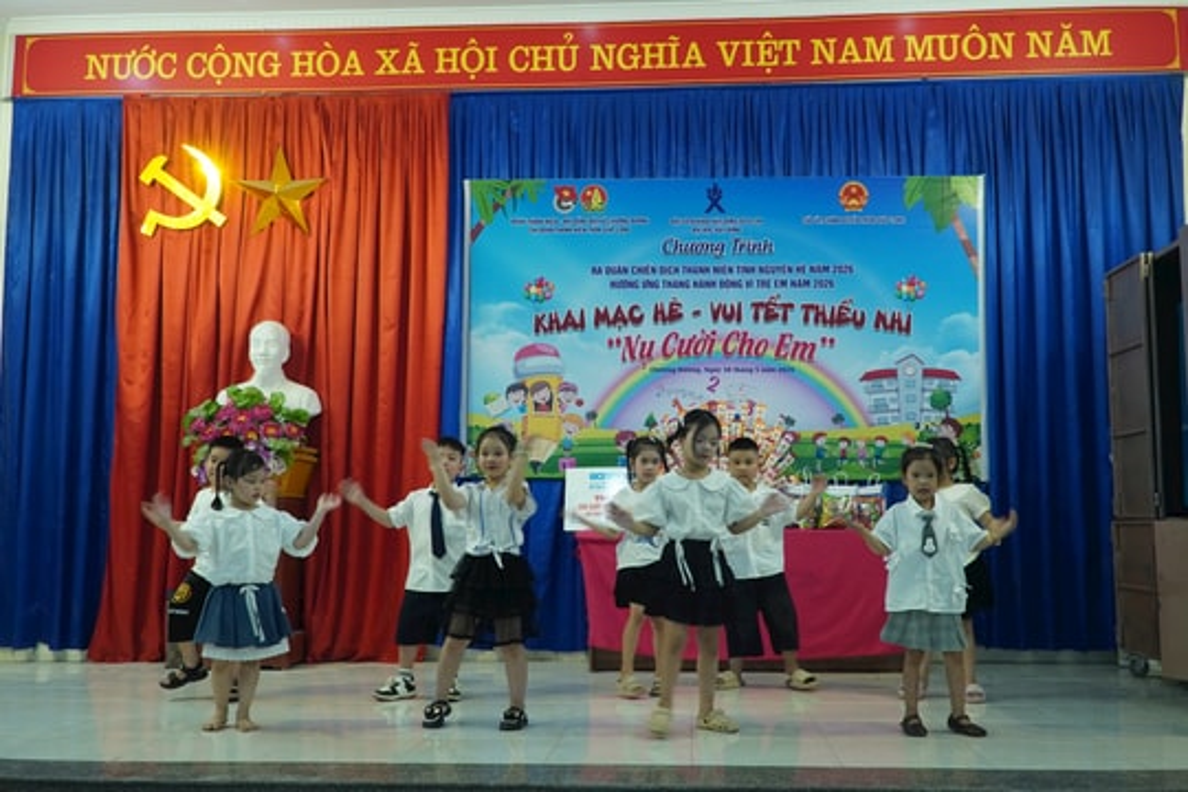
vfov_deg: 43.6
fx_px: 990
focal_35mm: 30
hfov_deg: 61.9
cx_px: 594
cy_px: 396
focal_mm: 20
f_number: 5.6
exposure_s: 1/50
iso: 800
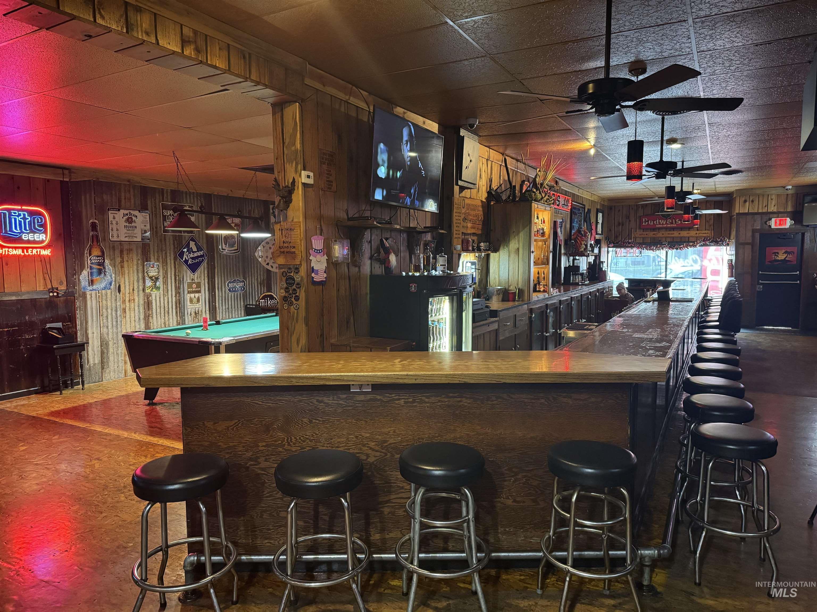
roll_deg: -0.2
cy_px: 306
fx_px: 566
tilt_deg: -5.4
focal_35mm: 24
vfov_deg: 56.8
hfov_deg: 71.6
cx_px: 408
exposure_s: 1/40
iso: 1000
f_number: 1.78
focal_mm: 6.76
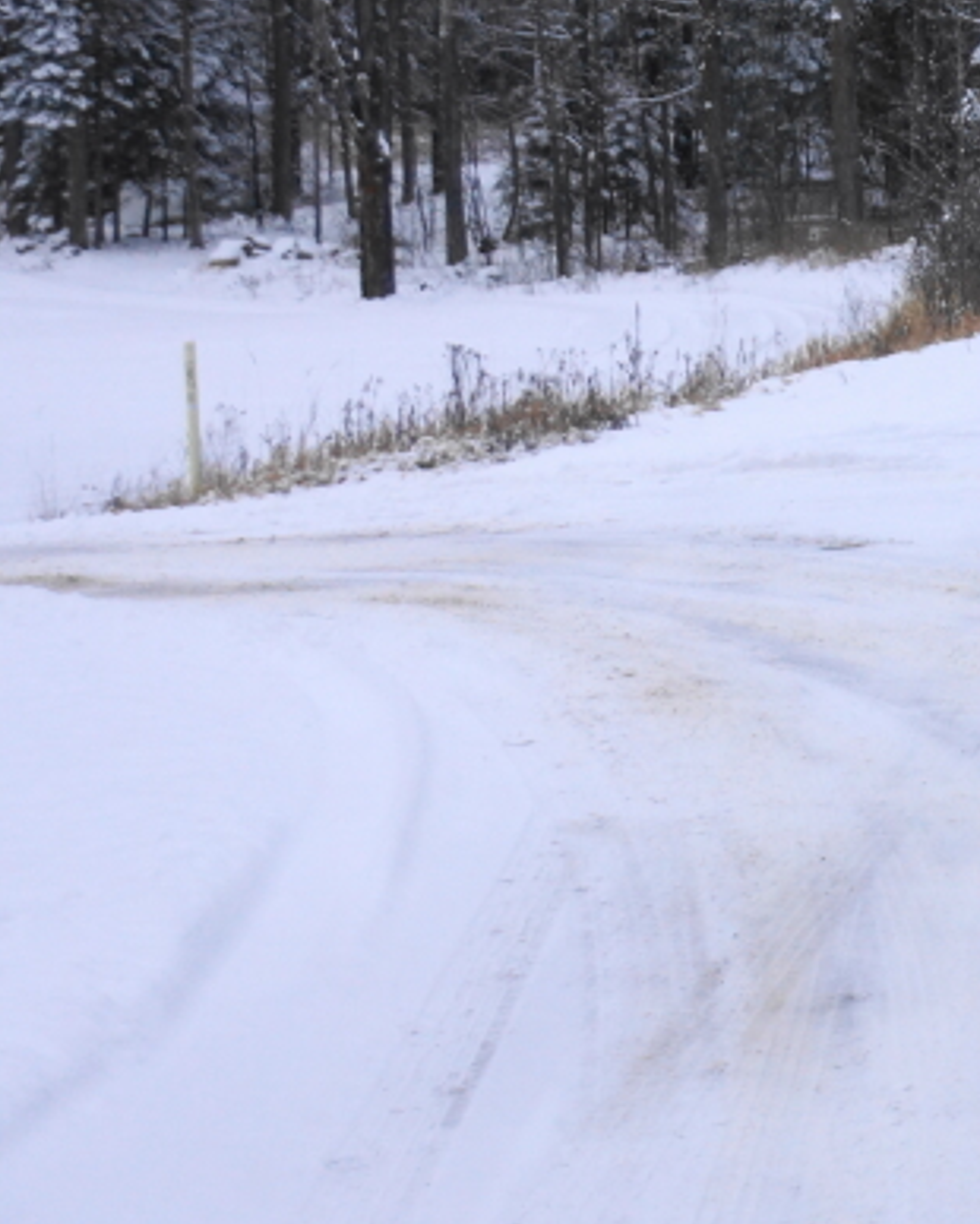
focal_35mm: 127
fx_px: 4608
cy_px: 427
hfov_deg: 11.5
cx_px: 1576
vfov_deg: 15.1
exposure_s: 1/60
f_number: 4.5
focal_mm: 35
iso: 320
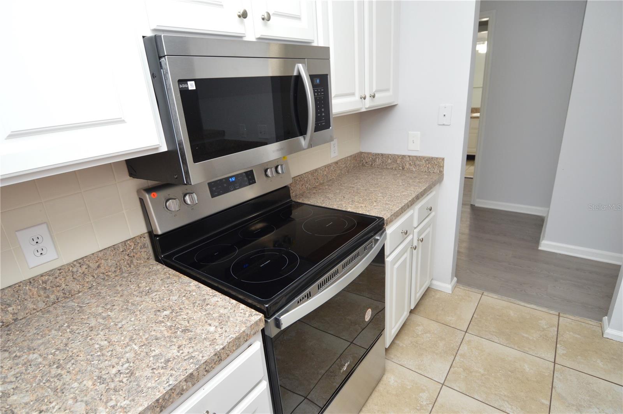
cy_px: 207
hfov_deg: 90.1
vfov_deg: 67.3
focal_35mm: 18
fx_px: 311
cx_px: 312
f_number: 4
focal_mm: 12
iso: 640
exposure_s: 1/60
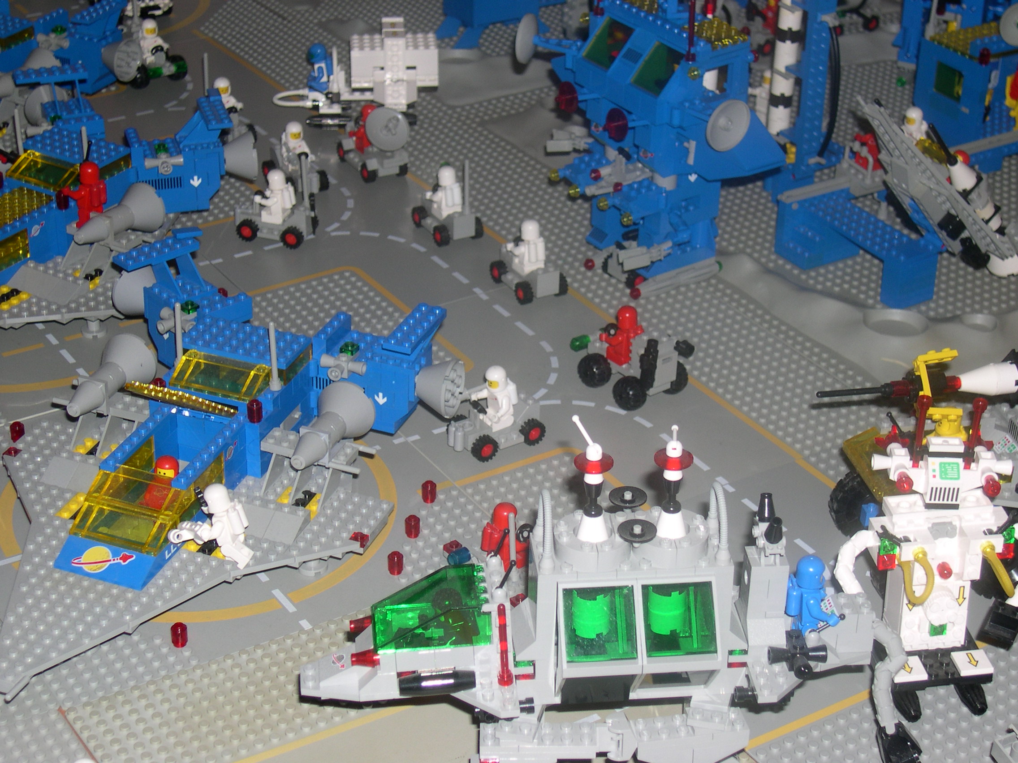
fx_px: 1970
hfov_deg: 29.0
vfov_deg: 21.9
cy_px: 382
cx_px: 509
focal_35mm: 67
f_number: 3.7
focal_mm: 14.2
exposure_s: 1/60
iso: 100
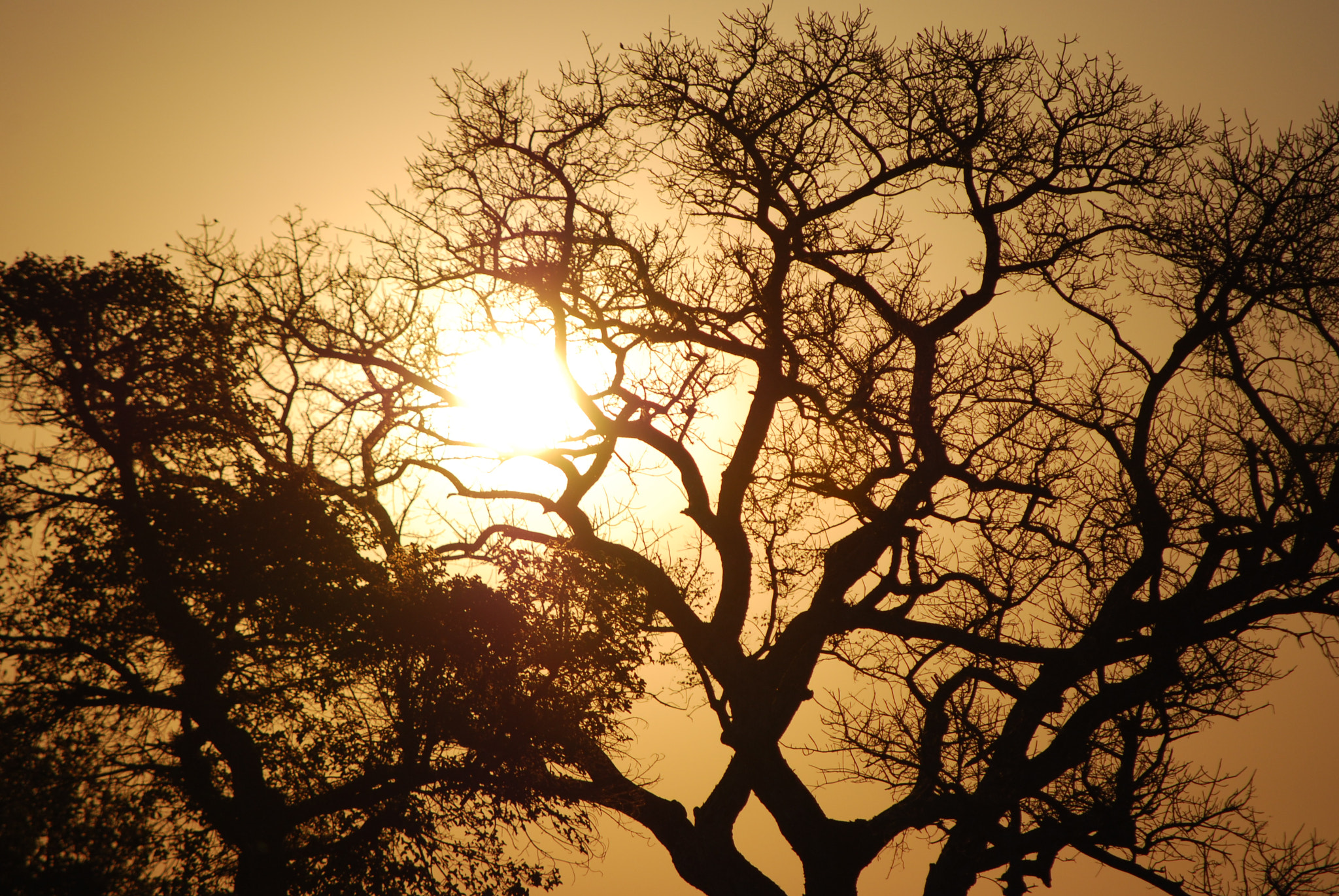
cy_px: 448
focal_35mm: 300
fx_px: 11172
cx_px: 670
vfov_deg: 4.6
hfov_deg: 6.9
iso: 140
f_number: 5.6
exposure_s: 1/2000
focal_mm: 200
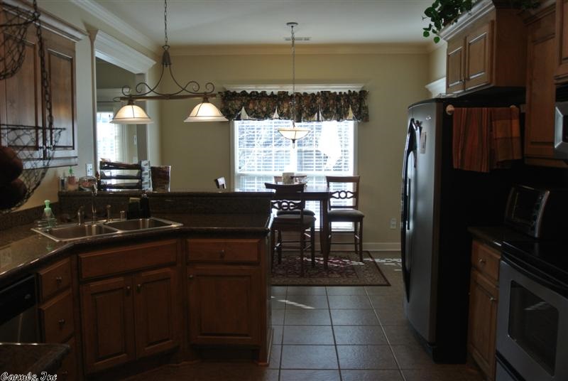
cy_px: 190
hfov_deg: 61.9
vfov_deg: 43.7
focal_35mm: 30
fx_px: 474
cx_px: 284
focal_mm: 11.4
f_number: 3.5
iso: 250
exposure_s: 1/125
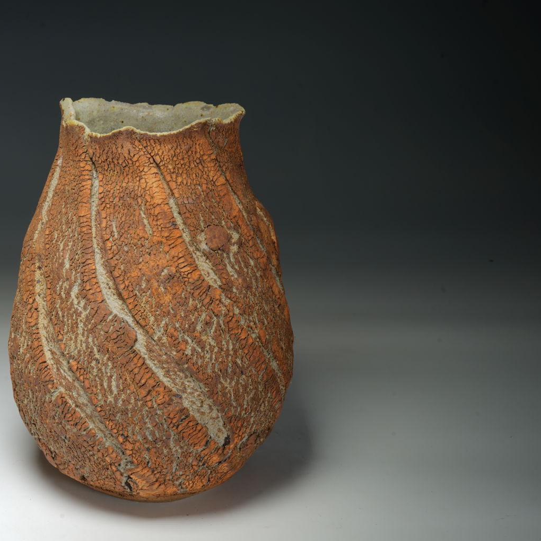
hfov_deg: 26.6
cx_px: 148
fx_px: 1132
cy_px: 270
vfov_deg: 26.9
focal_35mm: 64
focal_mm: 50
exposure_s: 1/3
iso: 50
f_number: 16
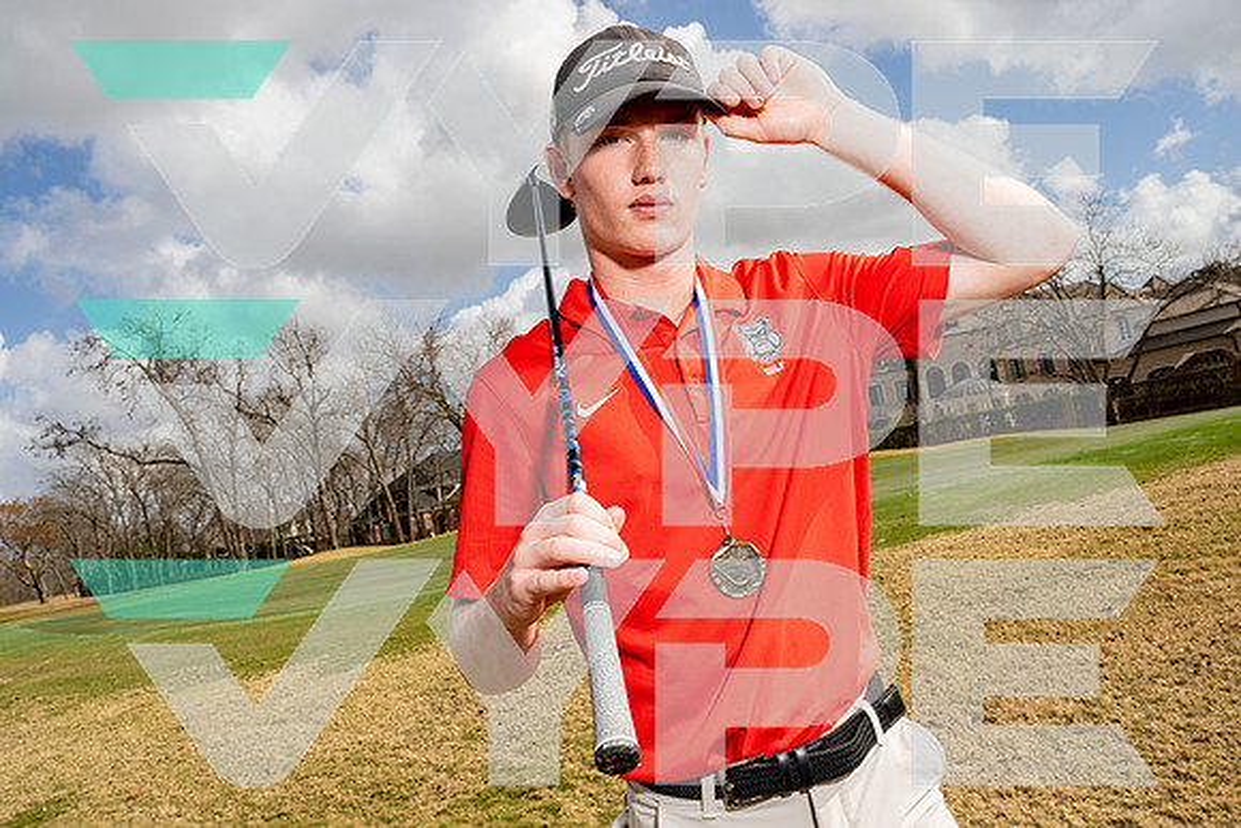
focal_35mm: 30
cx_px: 620
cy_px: 414
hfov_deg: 61.9
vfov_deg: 43.6
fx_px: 1034
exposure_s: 1/250
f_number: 11
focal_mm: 30
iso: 100
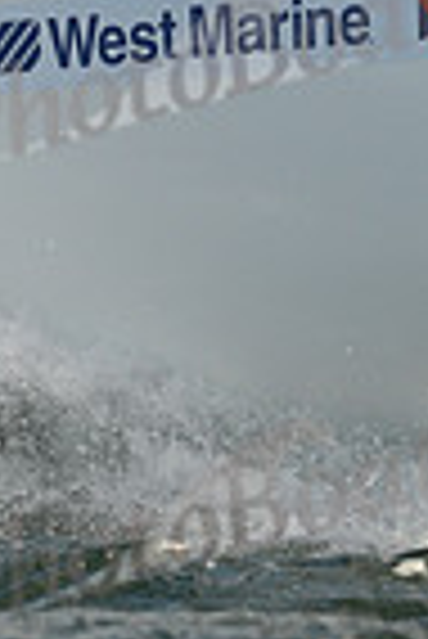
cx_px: -293
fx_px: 14533
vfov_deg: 2.5
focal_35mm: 817
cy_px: -115
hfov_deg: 1.7
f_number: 7.1
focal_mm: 200
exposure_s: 1/1000
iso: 320
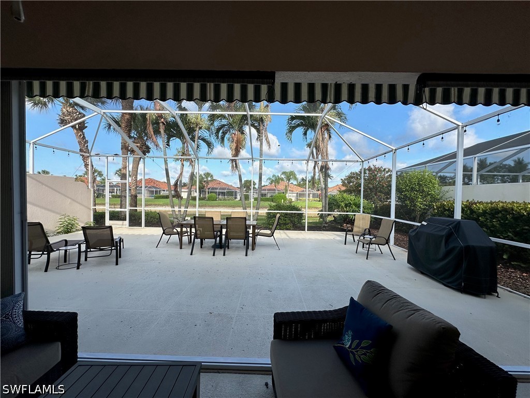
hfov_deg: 102.1
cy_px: 199
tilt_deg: -0.5
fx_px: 214
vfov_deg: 85.7
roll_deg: -1.1
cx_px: 265
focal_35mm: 14
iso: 40
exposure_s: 1/855
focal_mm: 2.22
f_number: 2.2
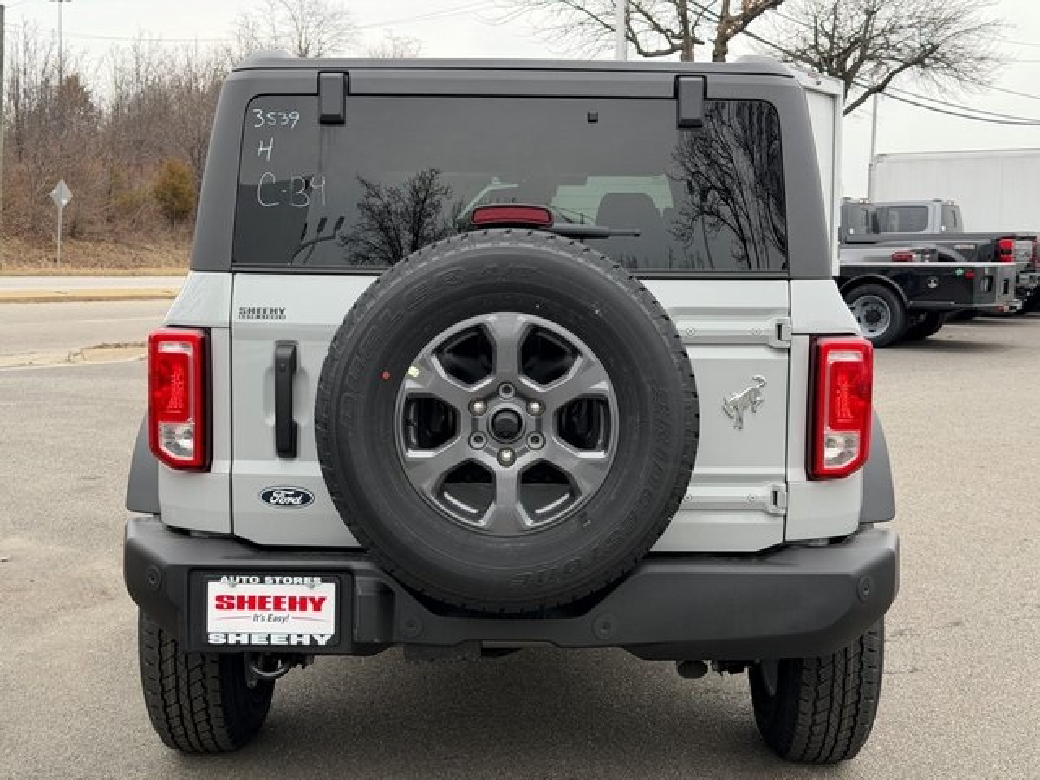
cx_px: 520
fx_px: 1442
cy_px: 390
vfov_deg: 30.3
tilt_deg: -5.6
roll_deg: -1.6
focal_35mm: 48
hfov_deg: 39.7
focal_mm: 6.76
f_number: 1.78
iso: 80
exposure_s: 1/885
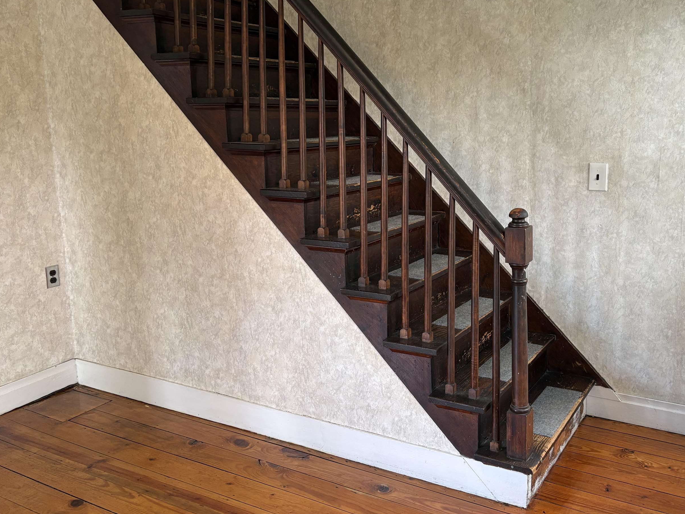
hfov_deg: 54.9
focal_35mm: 33
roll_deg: +0.1
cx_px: 418
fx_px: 653
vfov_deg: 42.8
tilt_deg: -9.4
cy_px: 214
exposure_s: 1/120
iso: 125
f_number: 1.6
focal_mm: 5.96
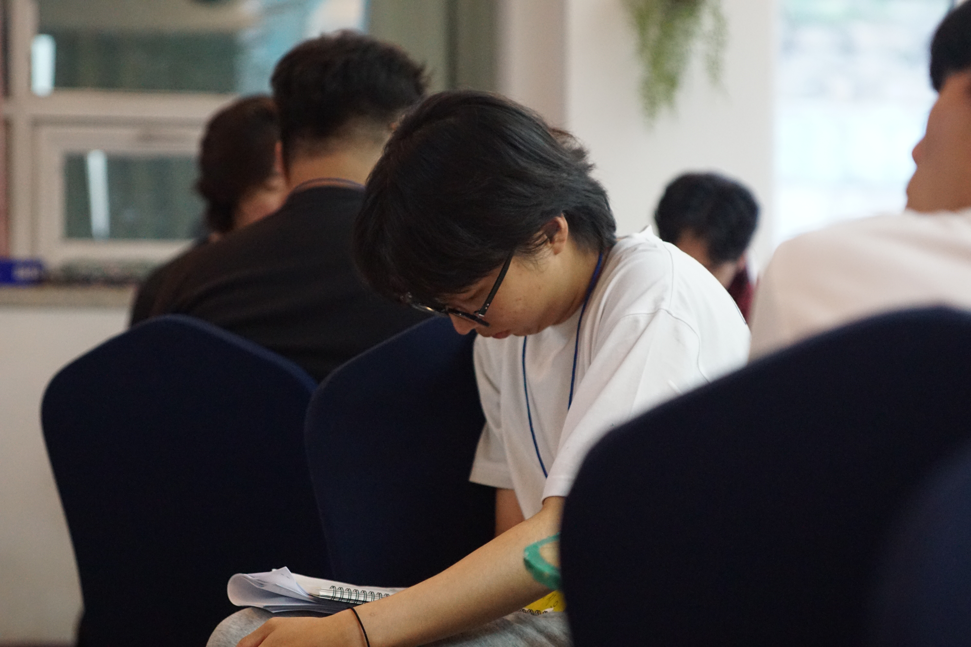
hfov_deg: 19.5
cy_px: 324
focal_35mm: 105
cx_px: 486
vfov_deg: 13.0
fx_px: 2832
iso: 3200
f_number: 2.8
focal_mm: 70
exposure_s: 1/125
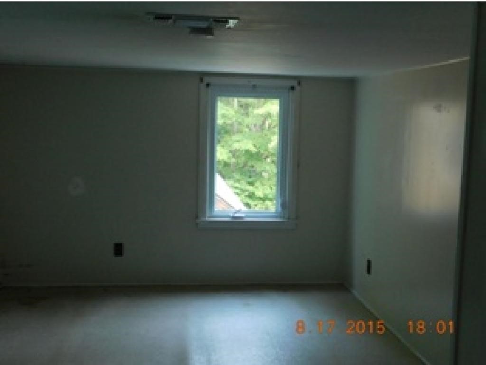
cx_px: 243
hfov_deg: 46.8
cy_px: 182
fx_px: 562
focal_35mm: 40
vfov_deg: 36.0
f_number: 3.6
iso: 400
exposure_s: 1/25
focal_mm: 7.1
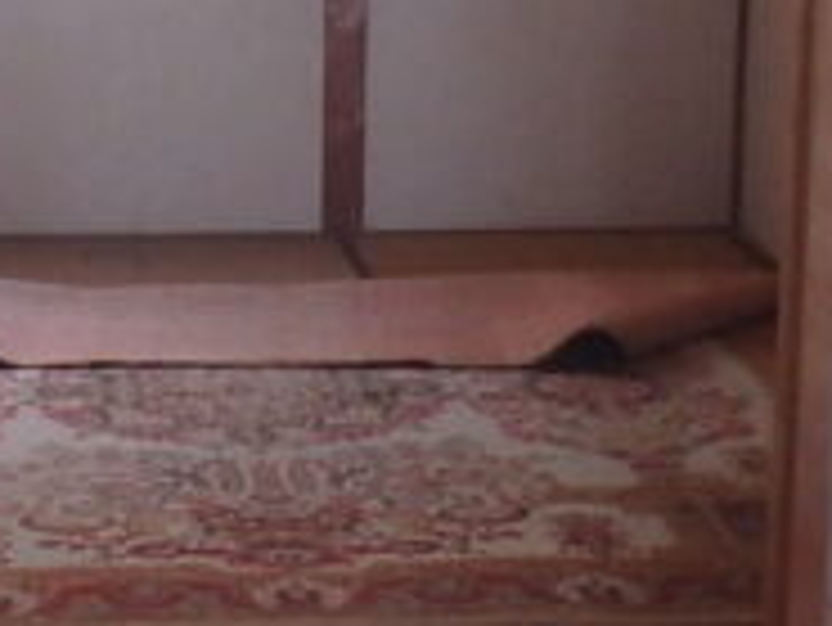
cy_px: 279
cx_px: 162
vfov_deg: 12.8
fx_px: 2790
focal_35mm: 116
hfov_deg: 16.8
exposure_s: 1/30
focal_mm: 3.7
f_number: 3.5
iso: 250
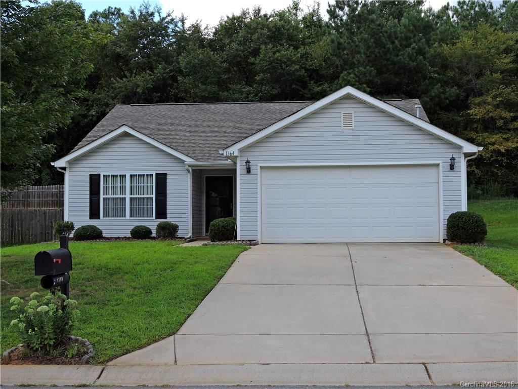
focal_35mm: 45
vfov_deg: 32.2
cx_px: 259
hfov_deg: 42.1
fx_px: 673
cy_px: 194
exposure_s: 1/320
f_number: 4
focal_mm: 8.1
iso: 100
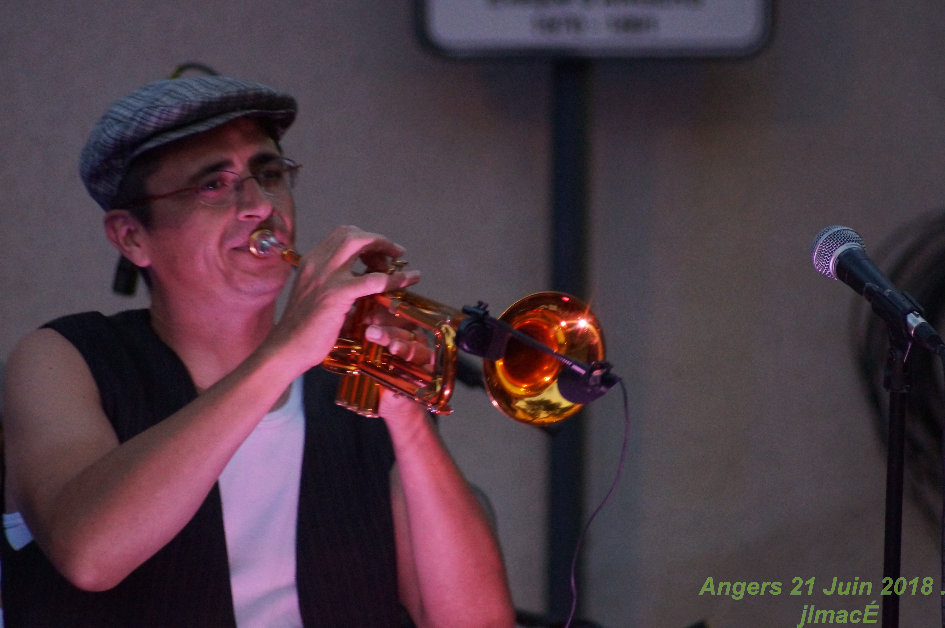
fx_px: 11013
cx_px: 472
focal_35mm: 420
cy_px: 314
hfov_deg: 4.9
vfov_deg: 3.3
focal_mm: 280
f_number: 5.6
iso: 3200
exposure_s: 1/80
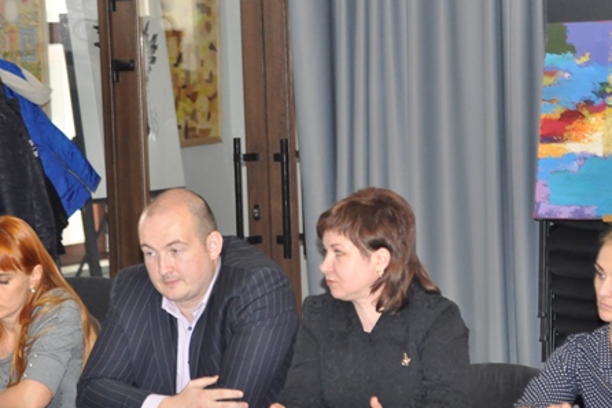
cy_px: 200
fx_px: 2413
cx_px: 274
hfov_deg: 14.5
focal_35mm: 142
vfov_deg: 9.7
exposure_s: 1/60
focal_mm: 66
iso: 1600
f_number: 5
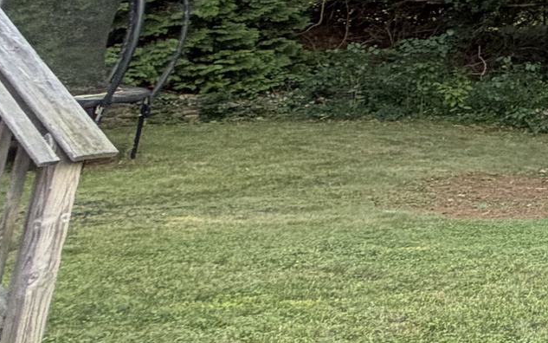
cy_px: -183
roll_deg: +0.6
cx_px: 1317
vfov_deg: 16.4
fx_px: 1076
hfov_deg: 15.2
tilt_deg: +11.4
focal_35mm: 72
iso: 80
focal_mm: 2.22
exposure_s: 1/121
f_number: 2.2
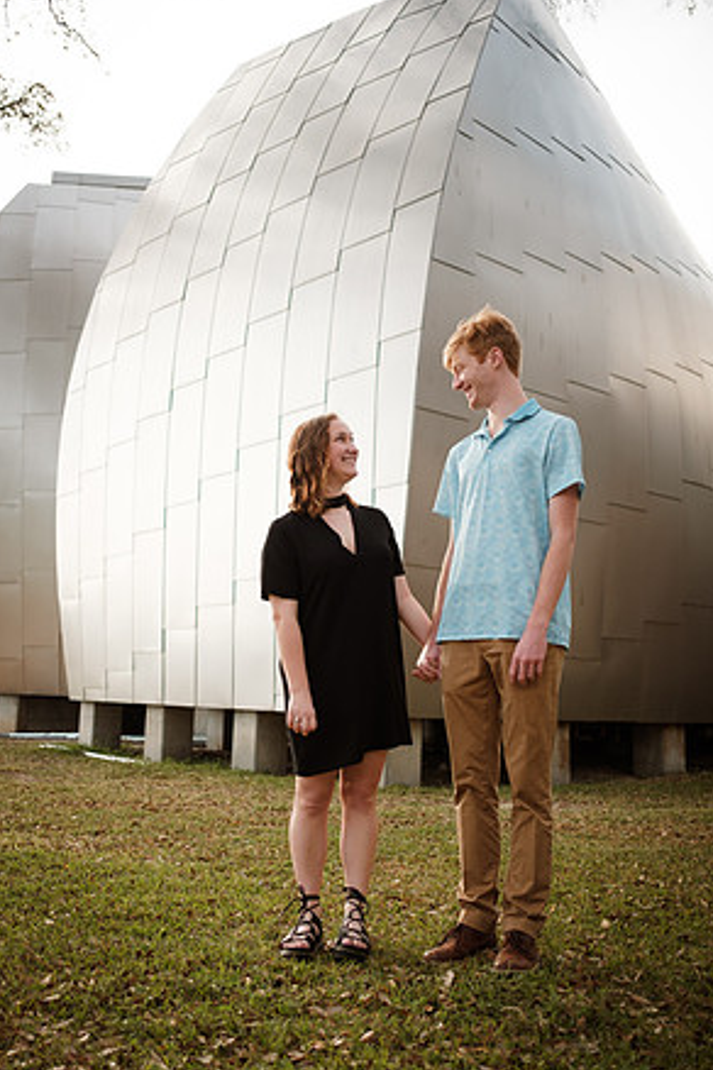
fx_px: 1069
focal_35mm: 36
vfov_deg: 53.1
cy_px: 530
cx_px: 361
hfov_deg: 36.9
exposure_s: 1/2000
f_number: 2
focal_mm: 23
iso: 400
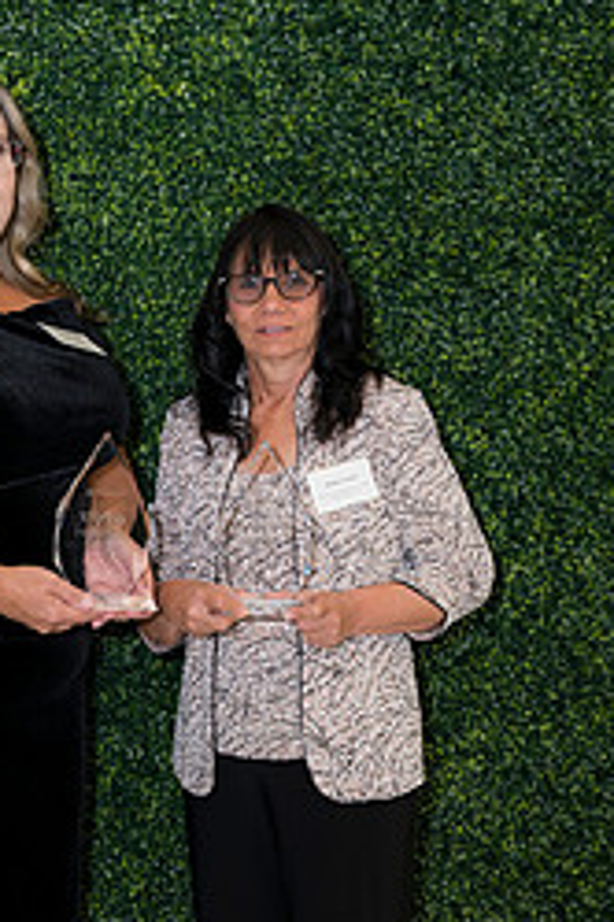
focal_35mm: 67
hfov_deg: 20.1
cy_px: 559
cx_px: 148
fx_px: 1714
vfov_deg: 30.0
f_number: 5
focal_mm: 37
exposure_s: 1/160
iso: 400
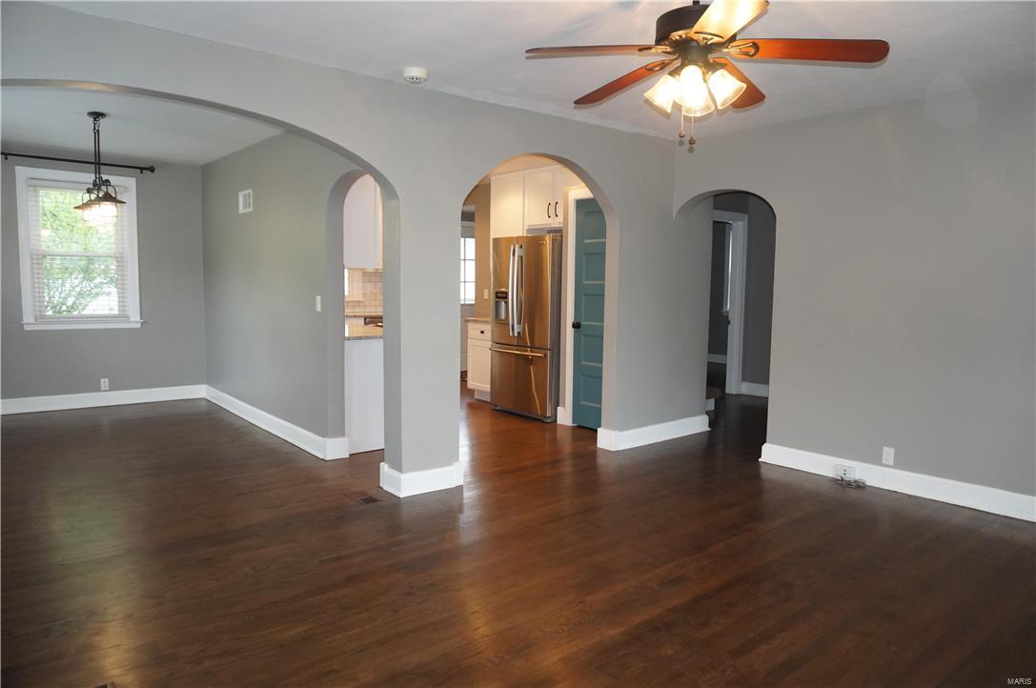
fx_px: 690
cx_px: 518
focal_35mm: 24
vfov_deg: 53.0
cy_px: 344
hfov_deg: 73.8
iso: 800
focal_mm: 16
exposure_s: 1/60
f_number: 3.5
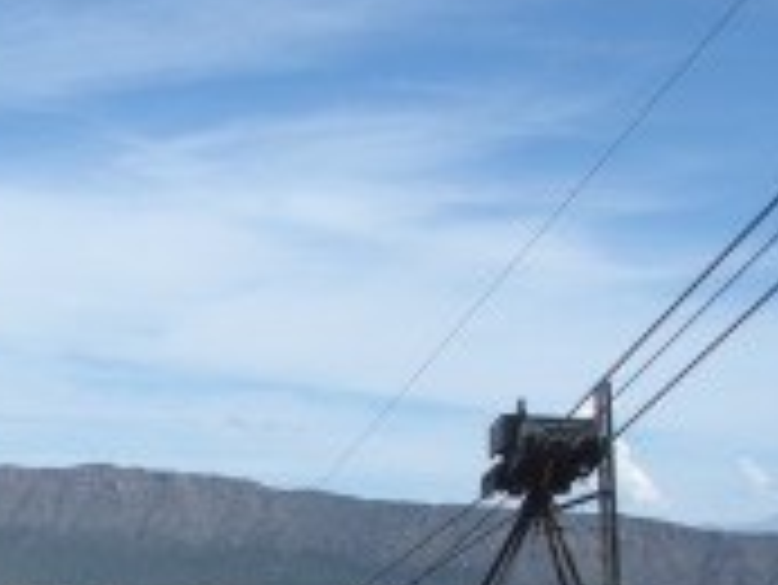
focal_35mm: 95
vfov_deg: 15.2
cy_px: 626
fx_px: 2137
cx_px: 22
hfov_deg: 20.1
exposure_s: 1/667
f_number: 3.5
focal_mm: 6.3
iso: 64
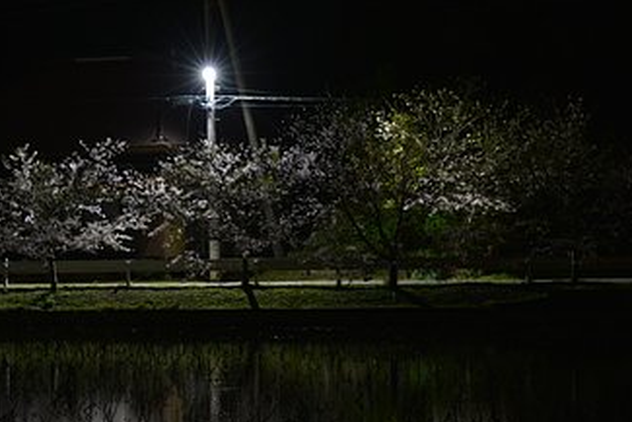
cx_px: 179
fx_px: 3741
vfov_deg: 6.5
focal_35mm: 213
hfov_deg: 9.6
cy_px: 266
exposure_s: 10
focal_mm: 135
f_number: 5.6
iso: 400
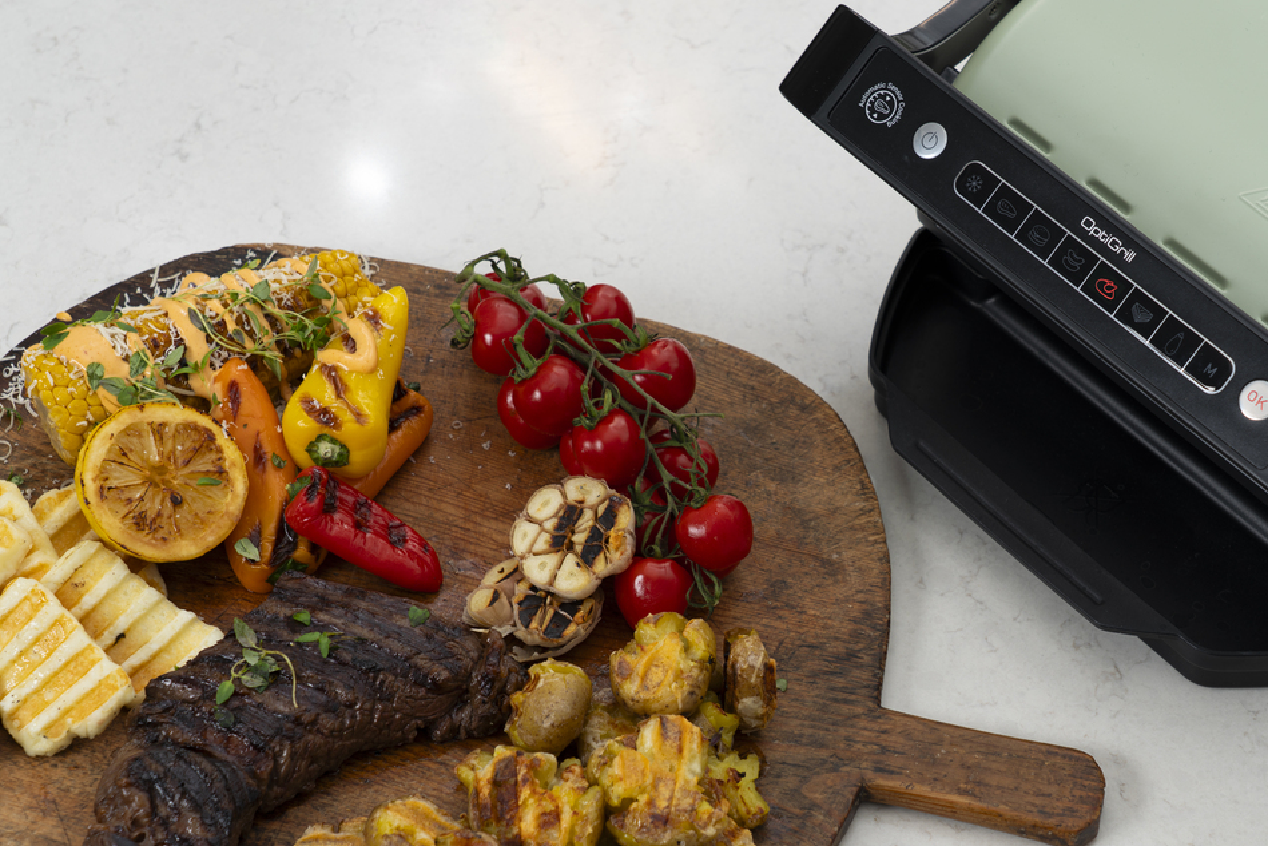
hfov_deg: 23.3
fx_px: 3065
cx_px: 799
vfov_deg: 15.7
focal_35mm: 87
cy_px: 445
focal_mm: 63
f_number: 7.1
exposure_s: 1/160
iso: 50
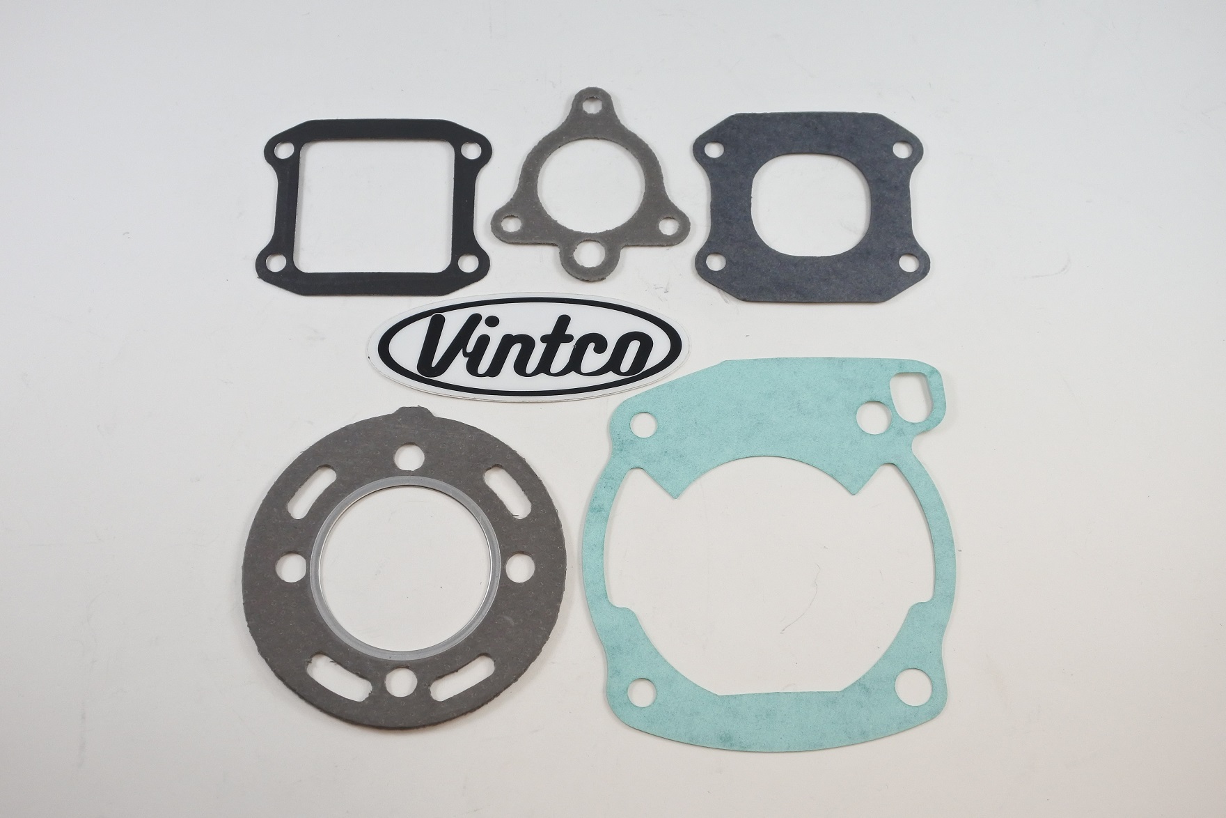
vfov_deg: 34.2
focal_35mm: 39
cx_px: 613
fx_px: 1328
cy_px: 409
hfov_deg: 49.6
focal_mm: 14.7
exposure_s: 1/125
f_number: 4.2
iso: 400
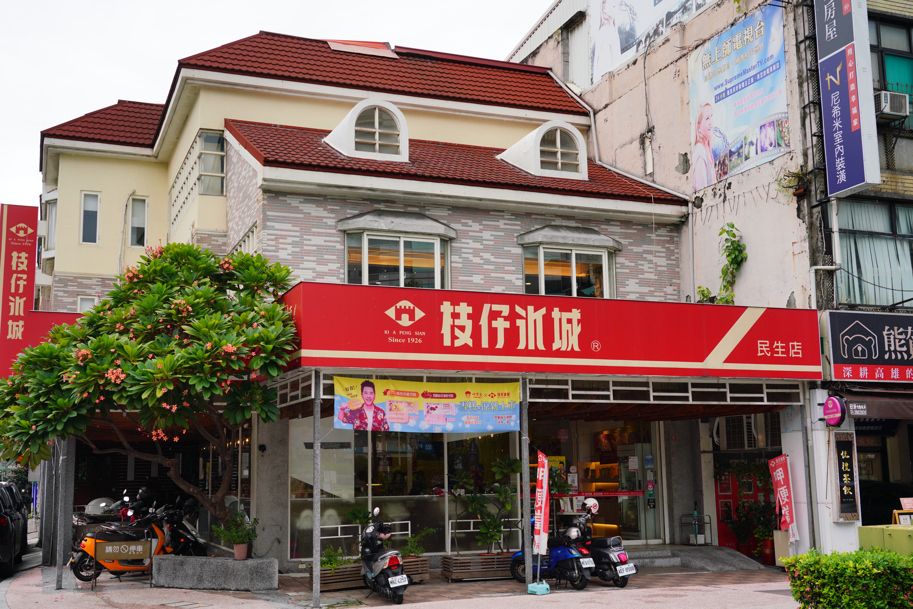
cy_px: 312
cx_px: 446
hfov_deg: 49.5
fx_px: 989
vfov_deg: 34.2
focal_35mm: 39
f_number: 5.6
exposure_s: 1/800
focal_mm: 38
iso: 500
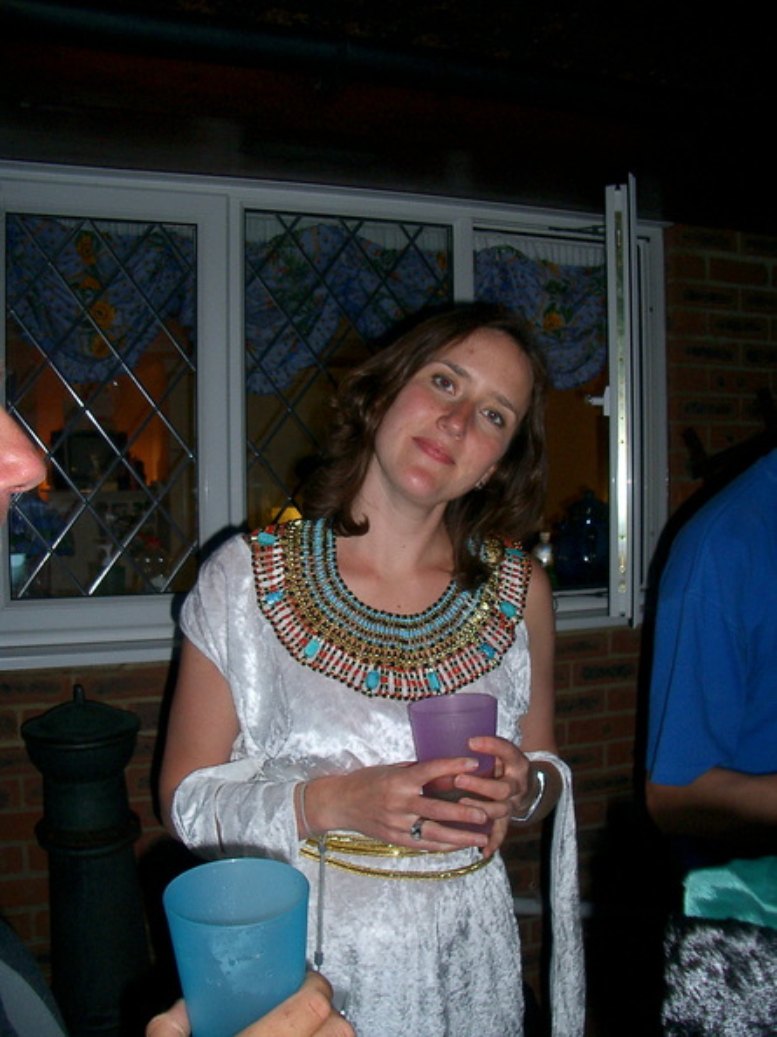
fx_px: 1048
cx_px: 388
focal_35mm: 35
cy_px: 518
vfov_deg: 52.6
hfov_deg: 40.7
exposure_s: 1/40
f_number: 2.6
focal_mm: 5.8
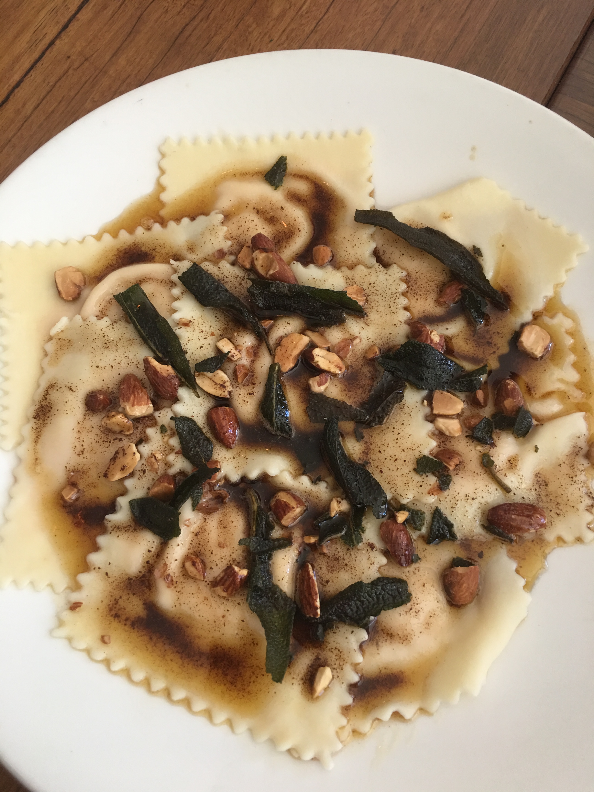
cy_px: 396
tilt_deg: -70.4
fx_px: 664
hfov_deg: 48.2
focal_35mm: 29
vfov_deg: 61.7
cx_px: 297
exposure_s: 1/17
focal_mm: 4.15
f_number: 2.2
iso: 64
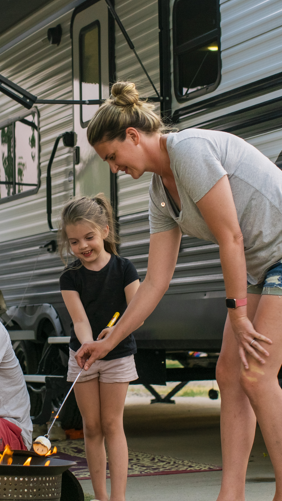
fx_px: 1582
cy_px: 206
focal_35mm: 119
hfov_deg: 10.2
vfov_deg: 18.0
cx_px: 48
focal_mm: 50
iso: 800
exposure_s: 1/160
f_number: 4
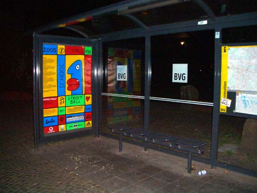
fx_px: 260
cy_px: 96
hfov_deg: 52.6
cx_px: 128
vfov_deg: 40.7
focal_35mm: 35
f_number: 2.6
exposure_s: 1/60
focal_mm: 5.8
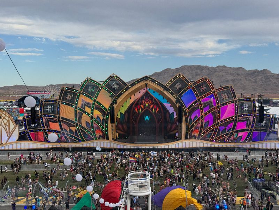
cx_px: 140
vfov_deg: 30.3
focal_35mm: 48
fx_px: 387
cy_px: 105
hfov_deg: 39.7
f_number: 1.78
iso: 64
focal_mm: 6.76
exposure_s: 1/3817
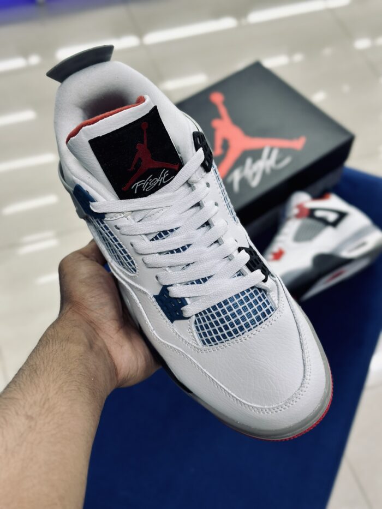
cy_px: 254
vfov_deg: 39.7
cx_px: 191
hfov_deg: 30.3
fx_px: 706
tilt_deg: -54.4
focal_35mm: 48
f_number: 1.78
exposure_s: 1/100
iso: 64
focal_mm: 6.86
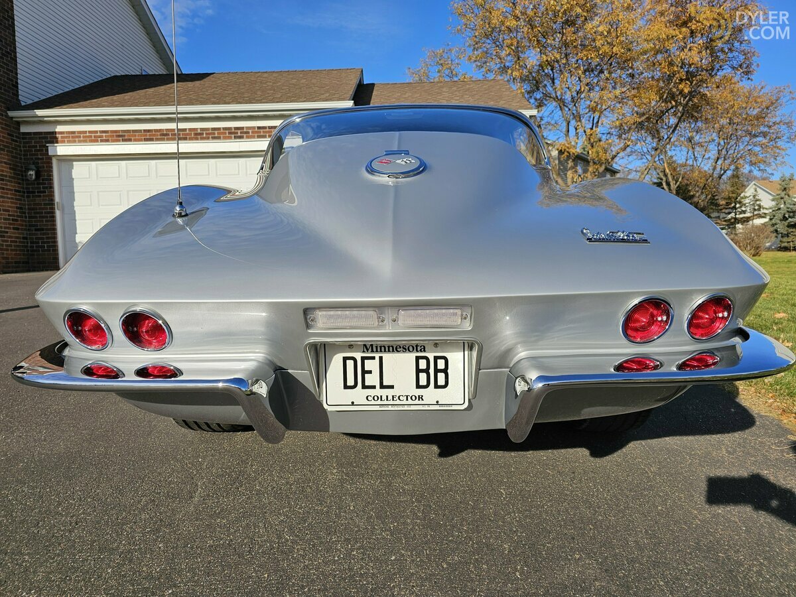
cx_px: 398
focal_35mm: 23
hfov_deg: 73.9
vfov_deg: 58.9
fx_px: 529
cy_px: 298
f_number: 1.7
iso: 16
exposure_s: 1/1339
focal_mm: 6.3
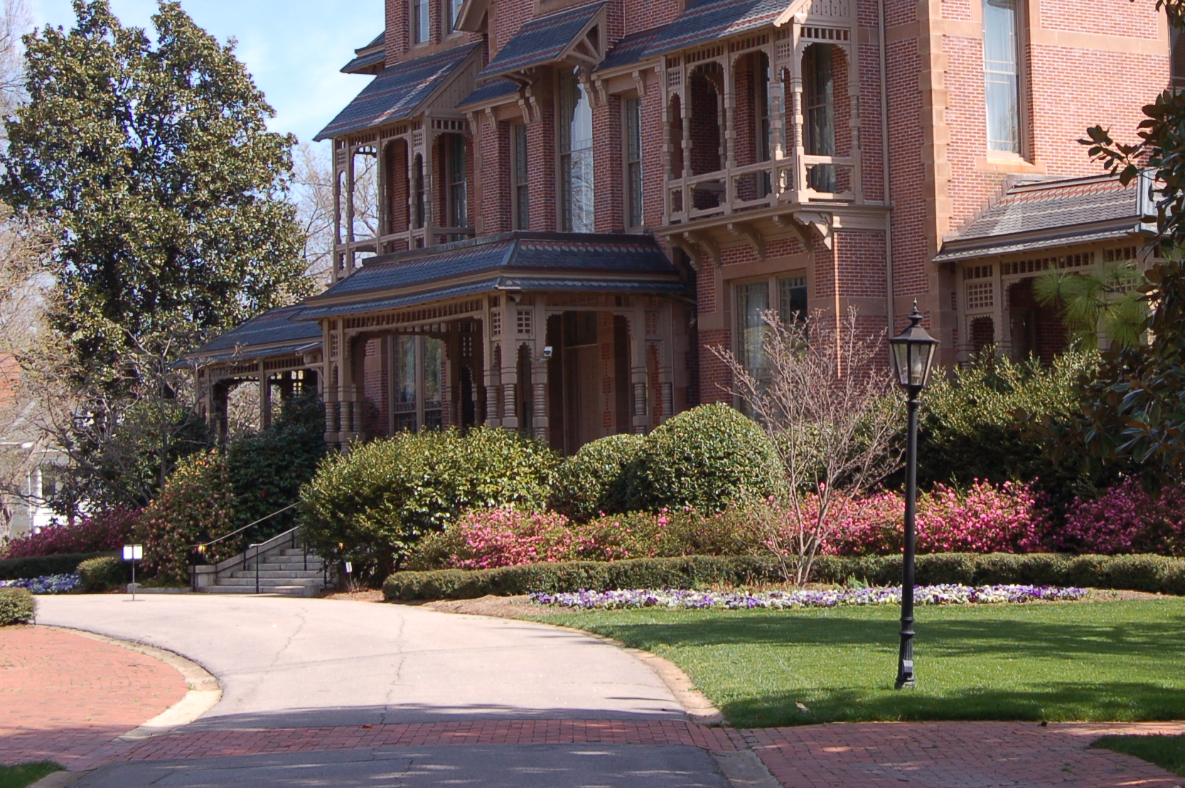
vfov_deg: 14.7
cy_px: 131
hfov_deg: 22.0
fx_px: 3026
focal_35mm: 92
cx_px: 866
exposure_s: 1/200
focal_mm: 34
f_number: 7.1
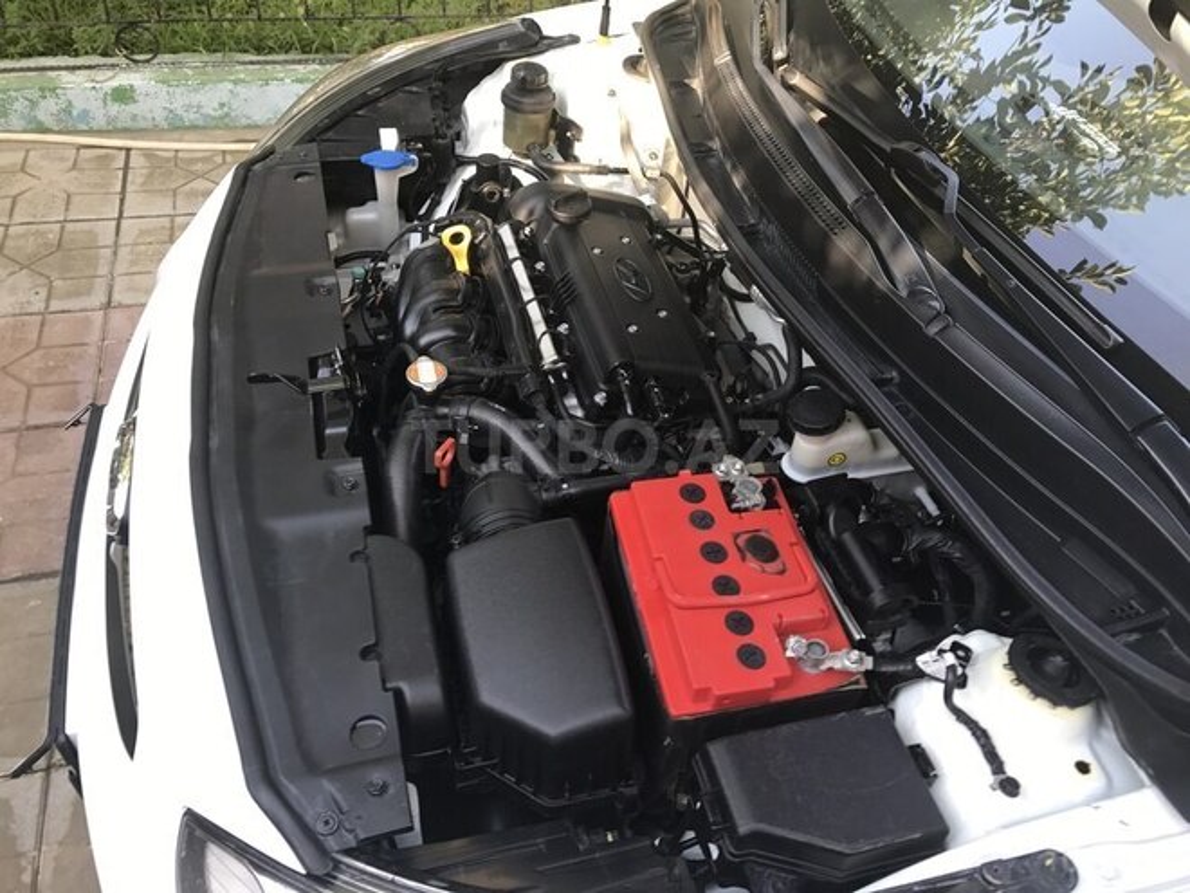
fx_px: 963
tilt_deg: -44.7
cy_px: 446
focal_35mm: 28
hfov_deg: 63.4
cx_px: 595
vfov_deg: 49.7
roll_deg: -6.1
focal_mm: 3.99
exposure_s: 1/90
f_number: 1.8
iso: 25
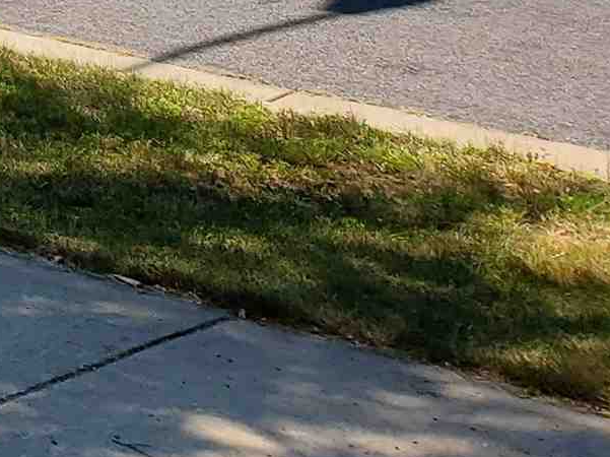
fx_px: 2342
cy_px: -512
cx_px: -826
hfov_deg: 12.1
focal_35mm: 133
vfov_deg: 10.1
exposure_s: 1/1136
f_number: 2.4
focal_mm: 4.3
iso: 50
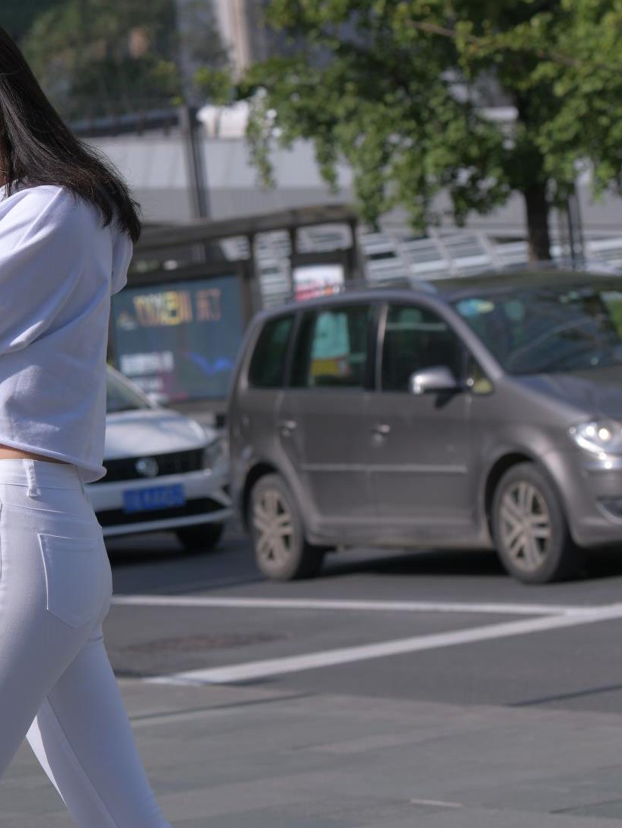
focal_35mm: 153
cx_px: 147
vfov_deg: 12.9
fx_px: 3665
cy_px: 344
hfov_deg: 9.7
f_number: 5
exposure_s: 1/1000
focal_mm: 70
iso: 90
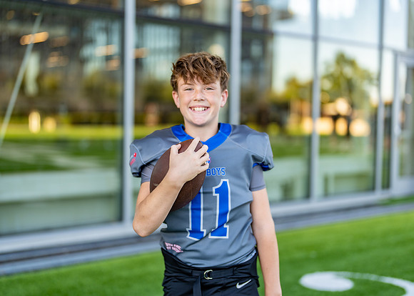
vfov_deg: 26.2
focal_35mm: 54
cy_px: 148
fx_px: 634
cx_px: 207
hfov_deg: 36.2
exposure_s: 1/640
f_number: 1.2
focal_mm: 50
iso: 100
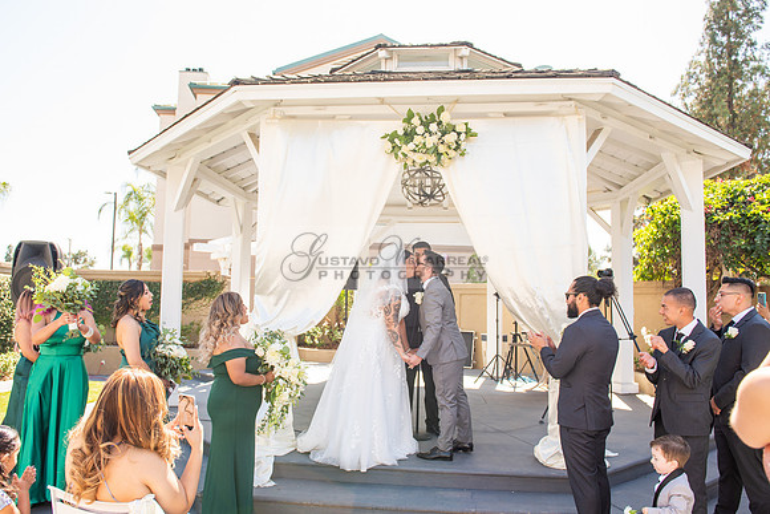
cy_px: 256
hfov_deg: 67.9
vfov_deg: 48.4
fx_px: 571
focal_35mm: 27
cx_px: 367
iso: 100
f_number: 4
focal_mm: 24
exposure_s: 1/200
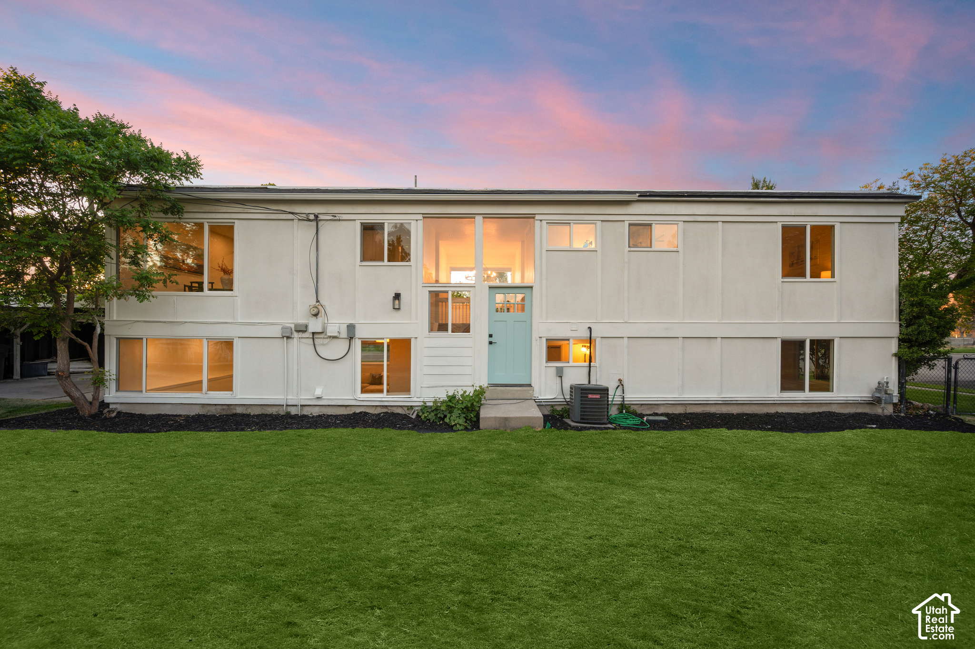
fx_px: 379
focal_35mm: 14
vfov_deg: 81.1
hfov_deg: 104.3
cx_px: 488
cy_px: 324
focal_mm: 14
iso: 400
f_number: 7.1
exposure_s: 1/20
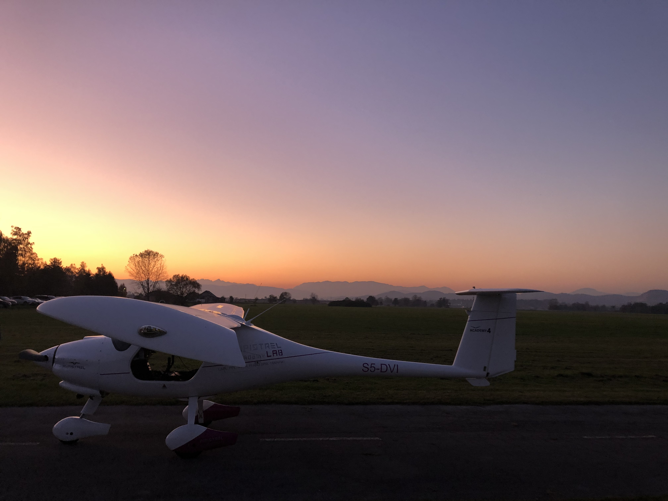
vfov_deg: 49.7
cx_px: 334
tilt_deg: +6.7
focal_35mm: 28
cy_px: 250
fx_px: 540
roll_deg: -0.4
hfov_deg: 63.4
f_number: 1.8
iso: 40
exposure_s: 1/20
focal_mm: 4
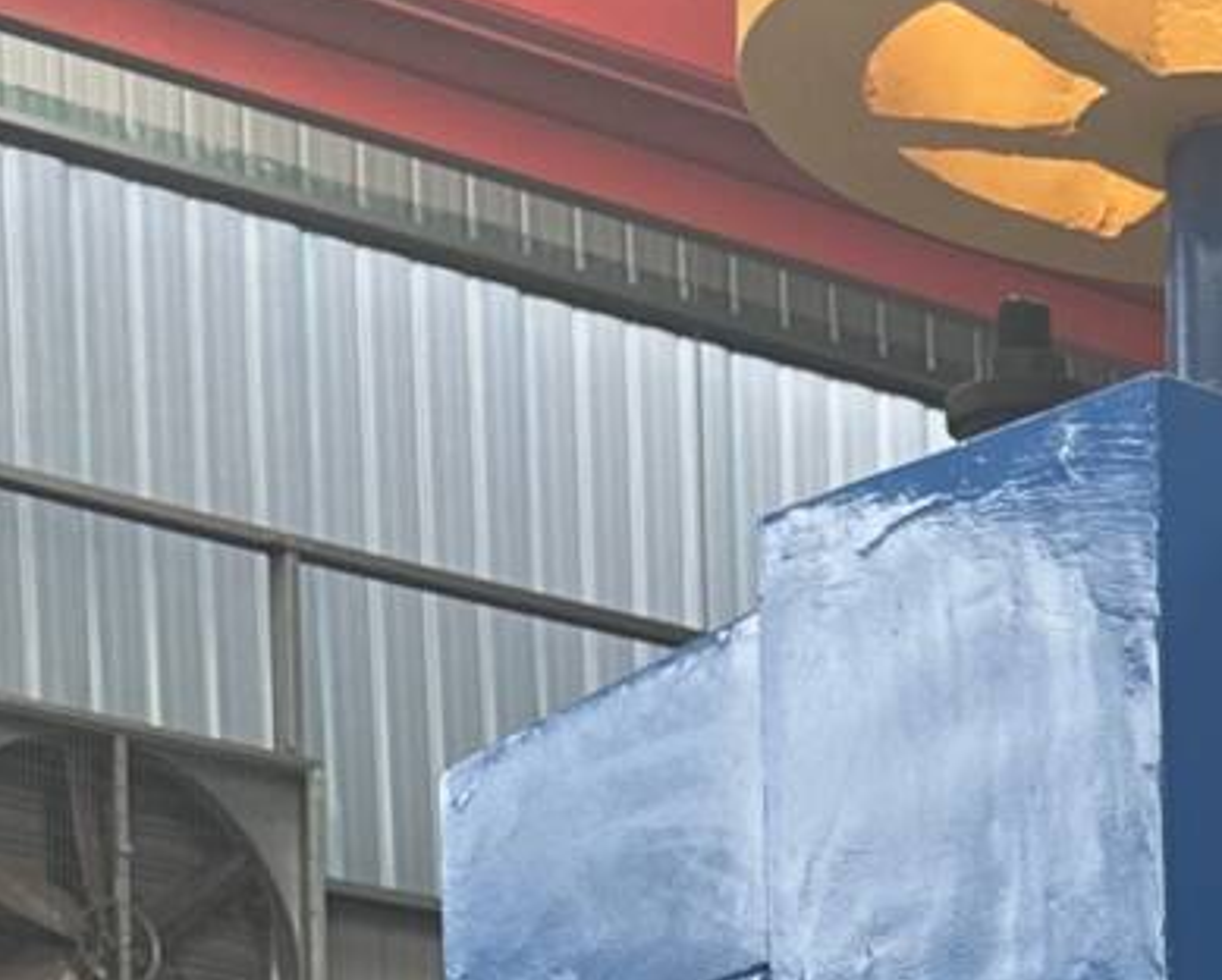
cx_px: 2105
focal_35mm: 154
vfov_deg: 8.8
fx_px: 5575
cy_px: 2645
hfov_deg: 11.7
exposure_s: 1/121
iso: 100
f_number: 1.78
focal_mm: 6.86
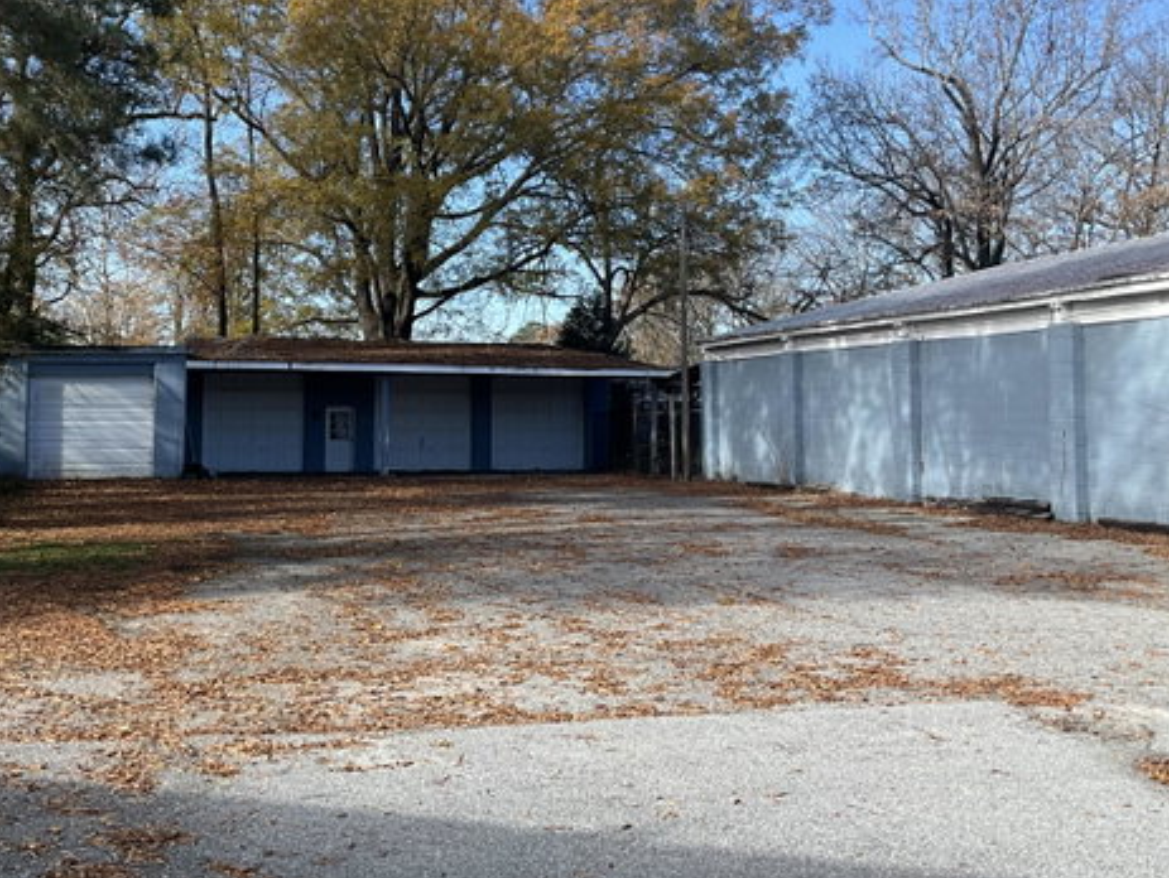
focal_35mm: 40
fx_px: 1352
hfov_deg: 46.5
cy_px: 320
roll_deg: +0.8
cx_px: 463
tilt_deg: +5.1
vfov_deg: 35.8
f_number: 1.8
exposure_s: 1/749
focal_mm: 3
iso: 25
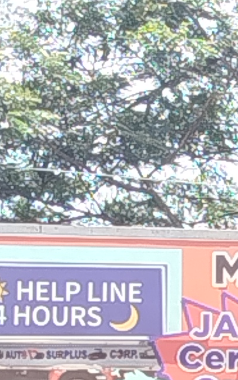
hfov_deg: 3.9
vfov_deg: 6.4
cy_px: 357
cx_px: 723
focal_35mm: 327
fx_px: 3394
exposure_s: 1/296
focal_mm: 5.31
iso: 50
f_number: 1.7
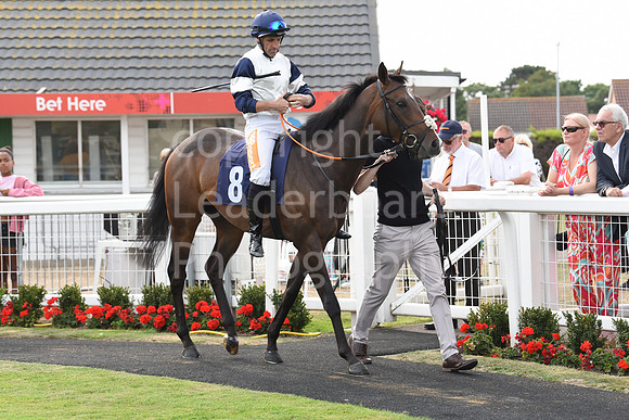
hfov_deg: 18.6
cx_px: 314
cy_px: 210
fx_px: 1922
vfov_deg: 12.5
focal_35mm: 110
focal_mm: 110
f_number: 5.6
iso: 400
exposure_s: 1/400
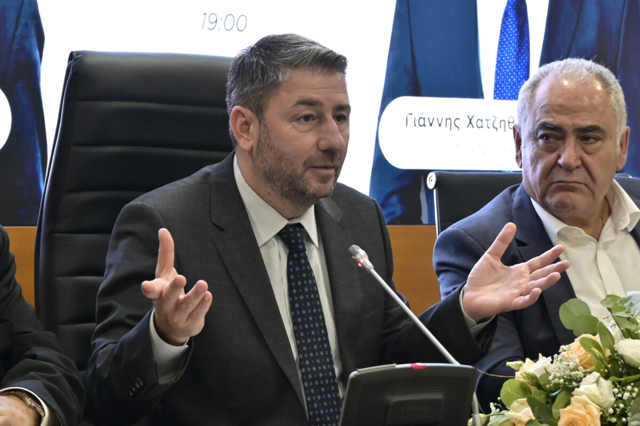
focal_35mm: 118
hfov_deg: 17.3
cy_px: 213
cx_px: 320
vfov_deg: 11.6
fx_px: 2098
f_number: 8
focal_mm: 79
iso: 5000
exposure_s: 1/125
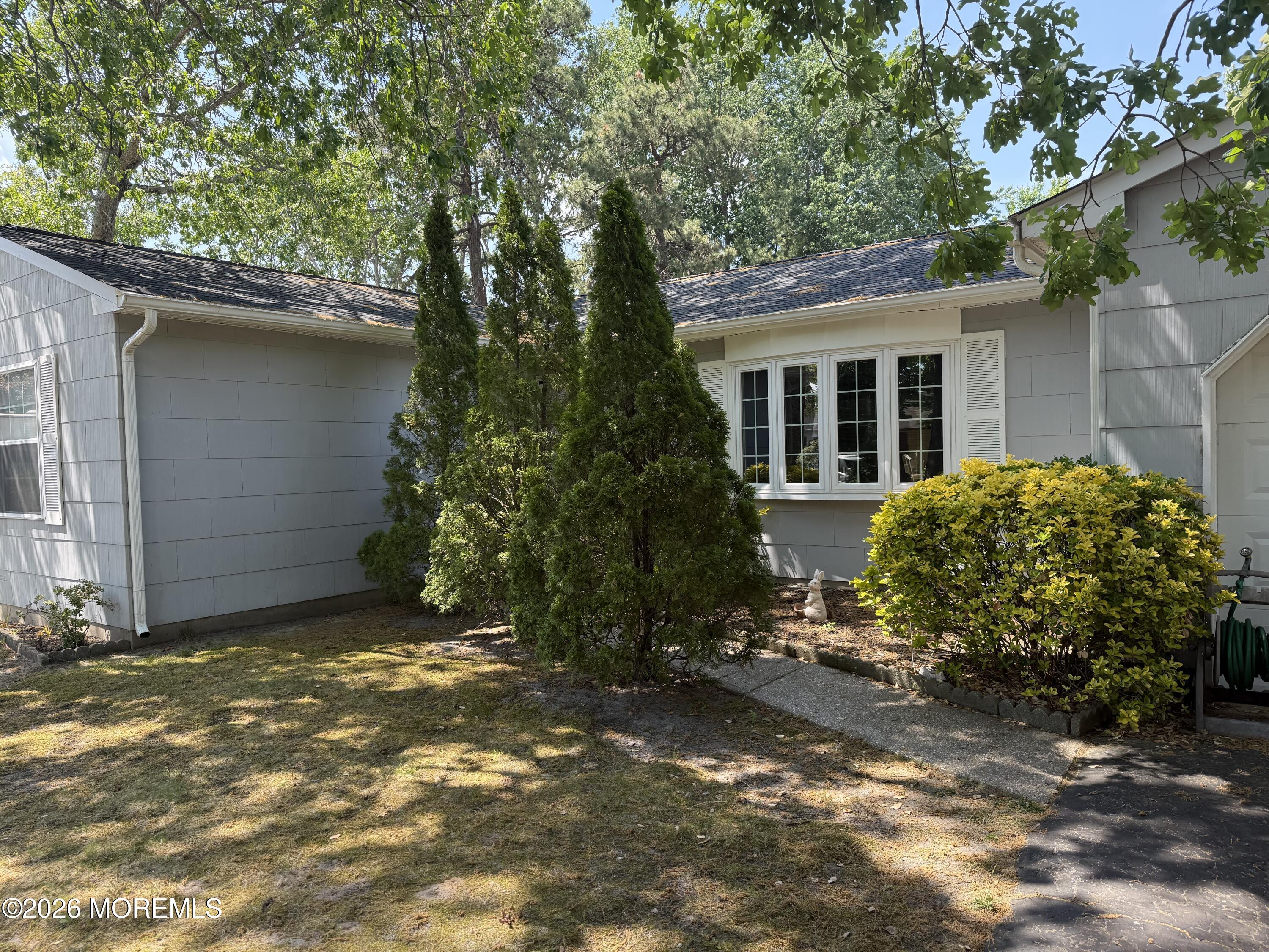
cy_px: 476
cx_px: 634
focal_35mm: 24
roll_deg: +1.7
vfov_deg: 56.8
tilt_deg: -1.4
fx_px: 880
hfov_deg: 71.6
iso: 100
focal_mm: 6.76
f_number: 1.78
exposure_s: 1/671
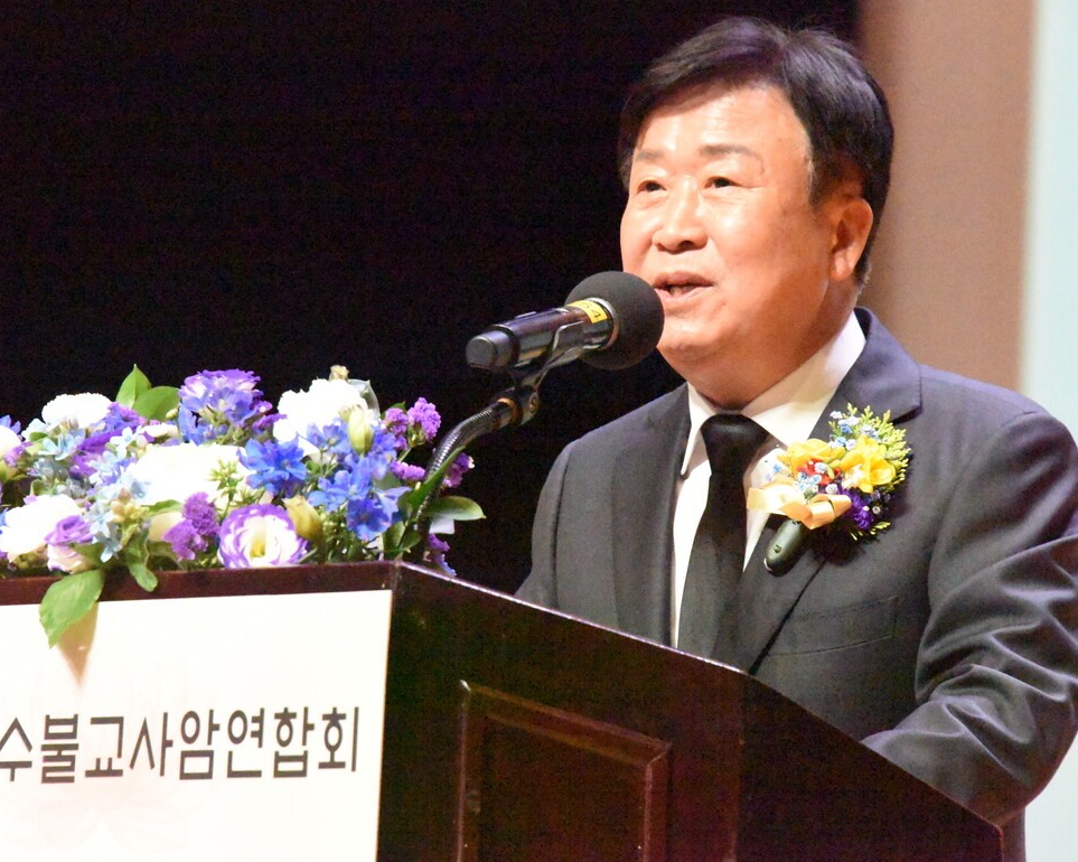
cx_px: 505
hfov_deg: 6.7
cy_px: 395
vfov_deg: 5.4
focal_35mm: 287
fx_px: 9155
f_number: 9
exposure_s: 1/250
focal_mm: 230
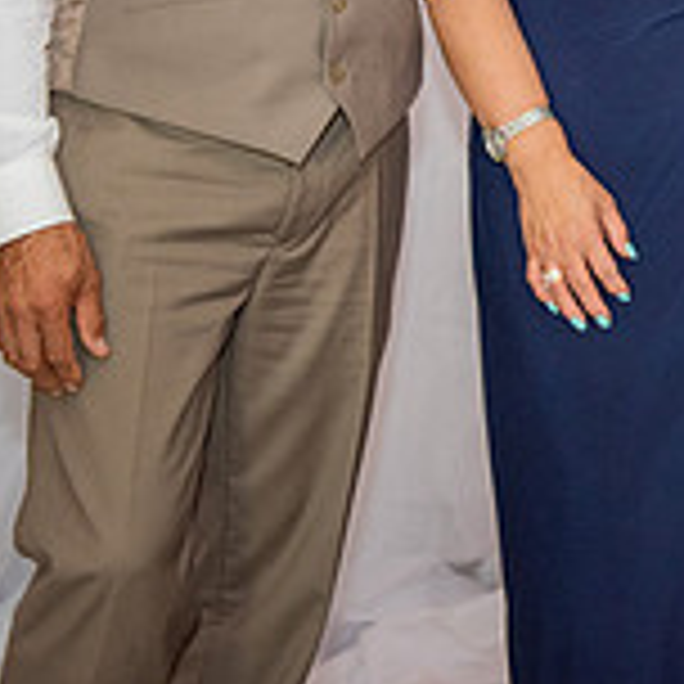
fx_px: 3487
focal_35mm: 156
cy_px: -155
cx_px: 1004
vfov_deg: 11.0
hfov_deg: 10.8
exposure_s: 1/160
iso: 1000
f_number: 2.8
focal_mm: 48
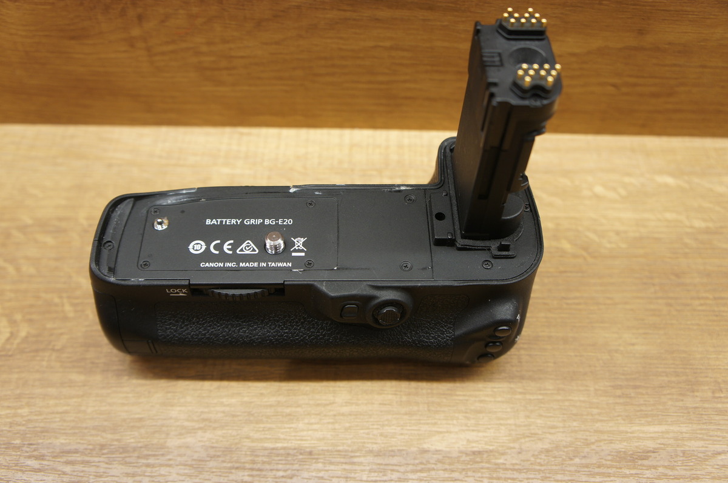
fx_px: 667
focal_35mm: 33
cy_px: 242
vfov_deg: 39.9
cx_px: 364
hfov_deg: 57.3
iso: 200
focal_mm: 22
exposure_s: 1/50
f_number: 4
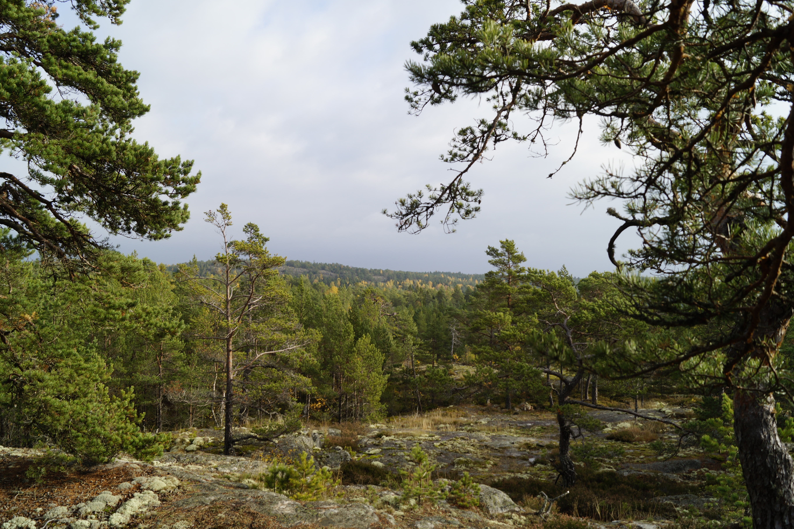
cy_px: 264
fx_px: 595
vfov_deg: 47.9
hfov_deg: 67.4
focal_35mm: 27
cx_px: 397
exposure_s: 1/125
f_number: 8
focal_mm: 18
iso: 100
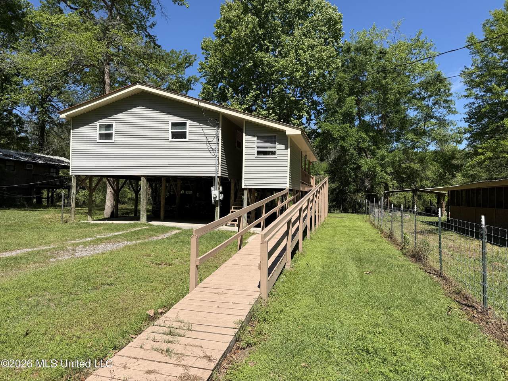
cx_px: 254
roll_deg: -1.3
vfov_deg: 56.8
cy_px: 190
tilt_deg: +0.0
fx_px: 352
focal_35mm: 24
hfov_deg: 71.6
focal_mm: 6.76
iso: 80
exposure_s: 1/4405
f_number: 1.78
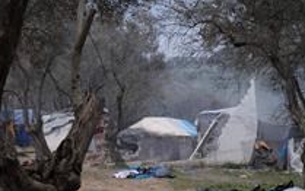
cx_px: 64
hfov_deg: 18.6
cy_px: 173
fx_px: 923
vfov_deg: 11.7
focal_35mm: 111
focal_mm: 23
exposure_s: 1/2000
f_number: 2
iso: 200
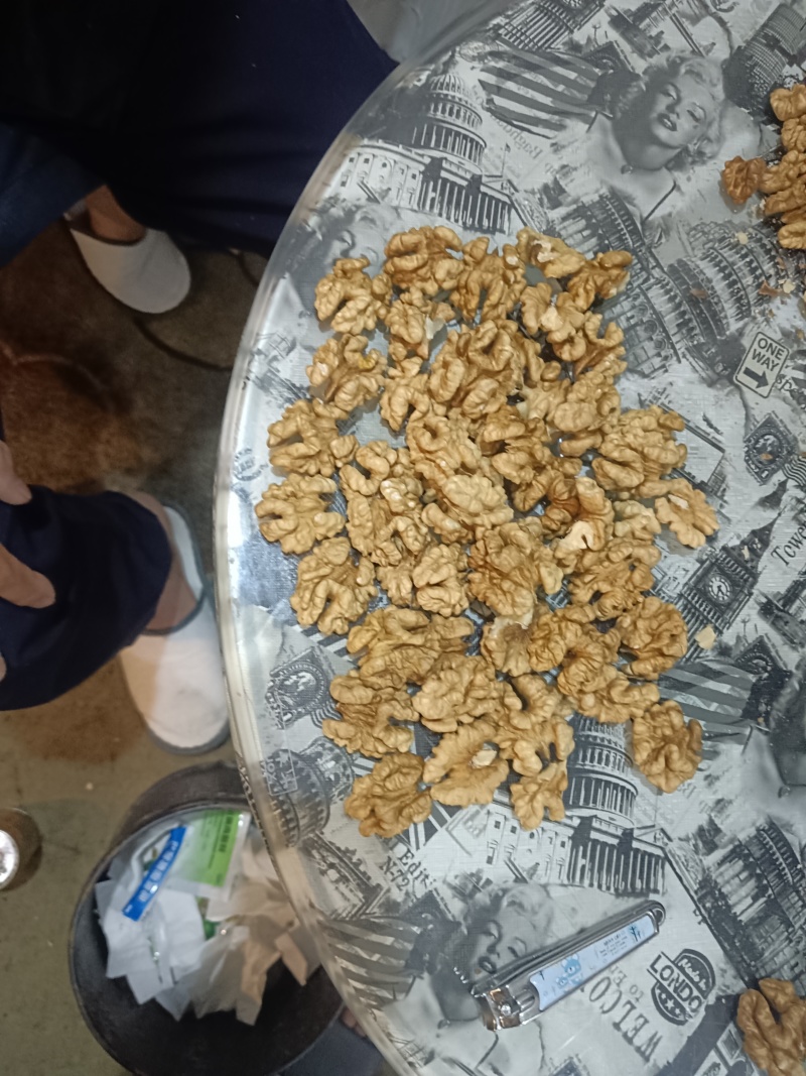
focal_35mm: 26
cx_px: 403
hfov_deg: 53.1
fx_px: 807
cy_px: 538
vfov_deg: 67.3
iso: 3211
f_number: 1.8
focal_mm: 4.05
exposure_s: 1/16.7
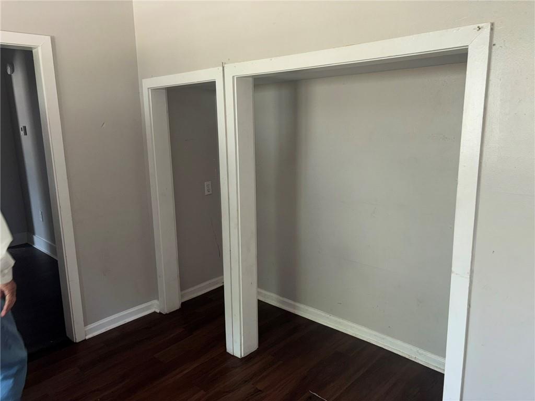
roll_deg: +0.8
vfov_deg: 53.1
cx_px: 268
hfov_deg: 67.3
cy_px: 200
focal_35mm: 26
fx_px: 402
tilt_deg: -10.6
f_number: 1.6
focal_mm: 5.96
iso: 64
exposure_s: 1/36
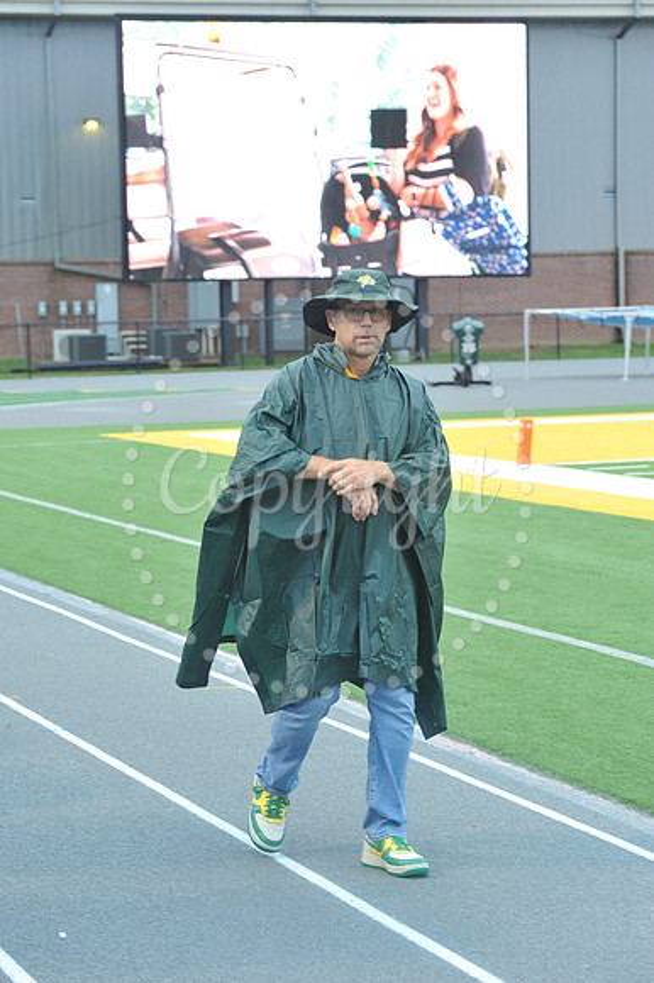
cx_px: 327
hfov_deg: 11.4
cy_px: 492
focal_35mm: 120
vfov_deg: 17.1
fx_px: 3274
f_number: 9
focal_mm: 120
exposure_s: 1/80
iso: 2500
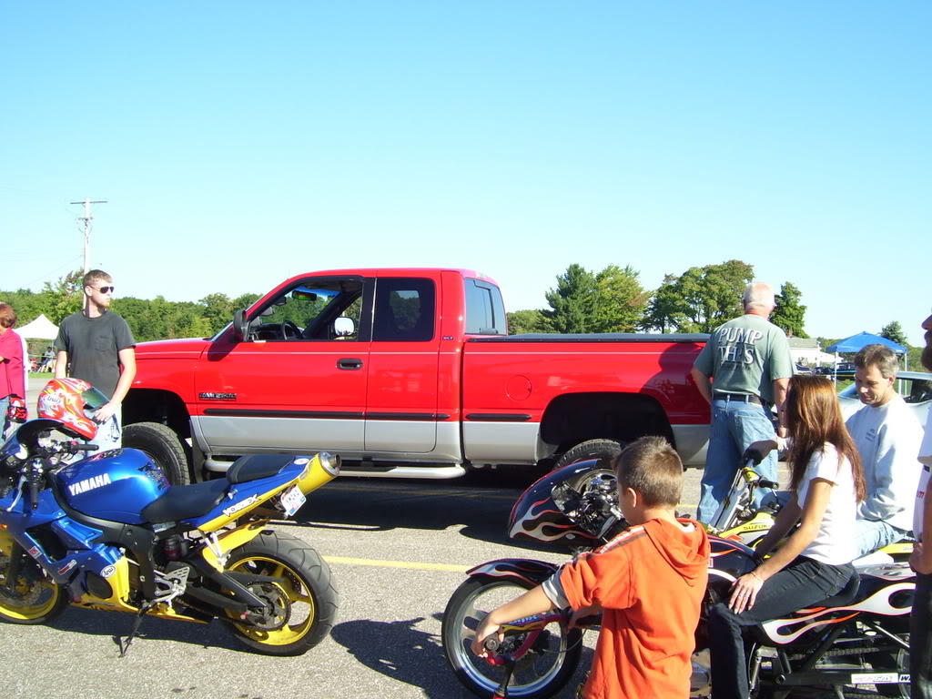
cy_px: 350
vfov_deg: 38.7
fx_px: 996
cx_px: 466
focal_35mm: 37
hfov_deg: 50.1
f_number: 4.8
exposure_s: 1/250
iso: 80
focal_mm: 6
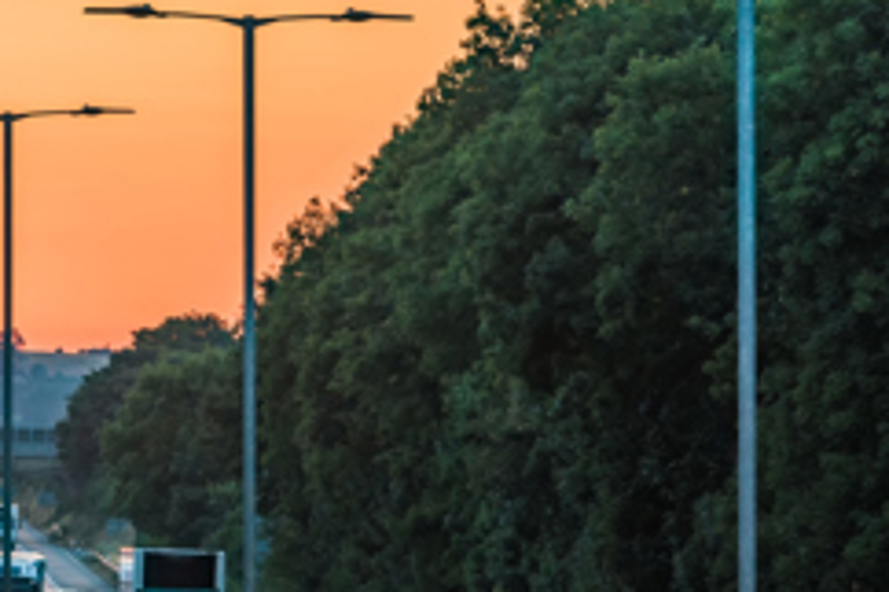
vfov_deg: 2.6
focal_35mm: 521
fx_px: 12857
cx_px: -96
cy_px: 305
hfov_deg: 4.0
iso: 400
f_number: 8
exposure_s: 1/200
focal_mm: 200
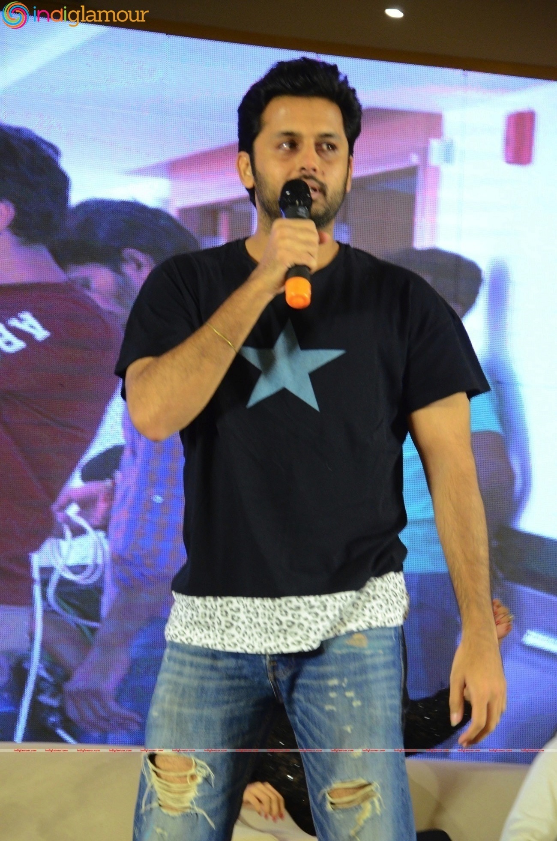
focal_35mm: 128
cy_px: 420
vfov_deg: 16.1
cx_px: 278
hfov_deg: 10.7
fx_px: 2973
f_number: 5.6
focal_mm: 85
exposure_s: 1/80
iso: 2000
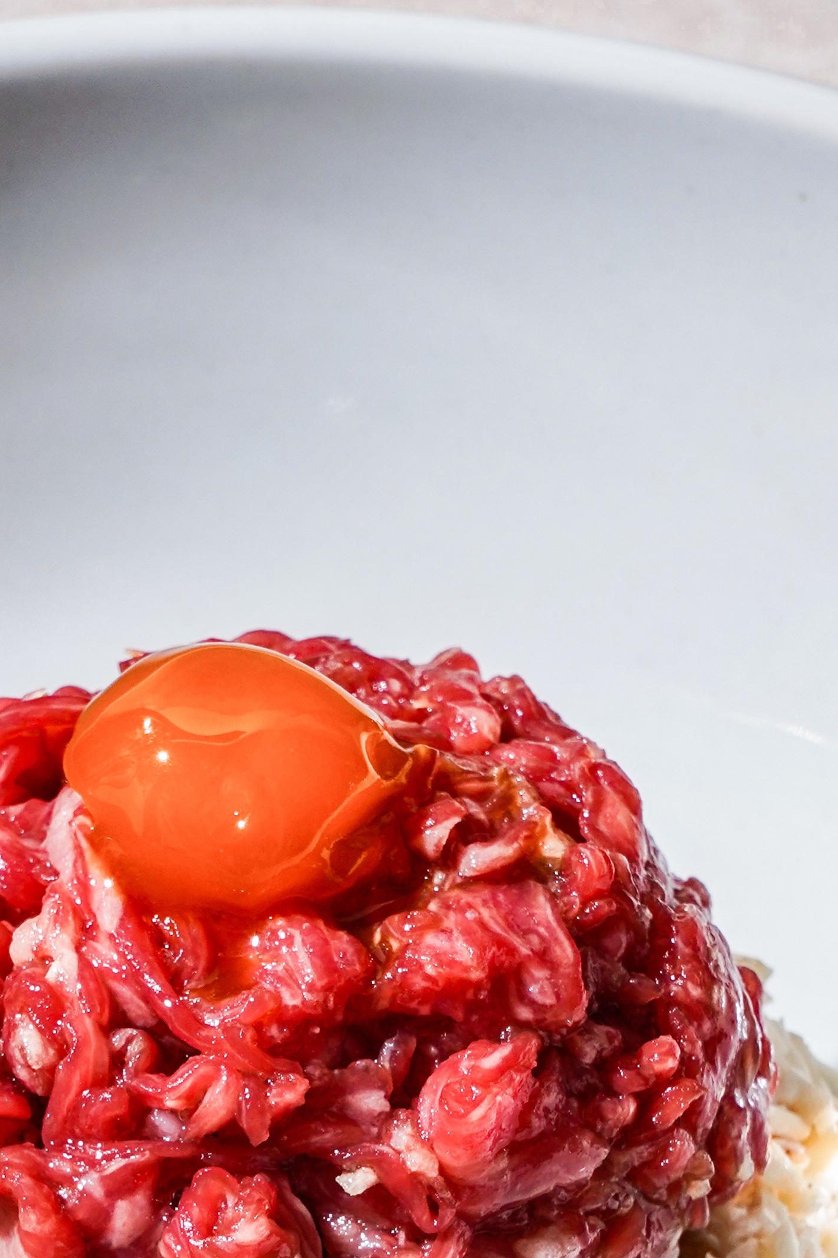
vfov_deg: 7.9
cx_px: 239
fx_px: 9079
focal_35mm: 260
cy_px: 1128
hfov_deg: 5.3
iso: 400
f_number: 14
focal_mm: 105
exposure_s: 1/125
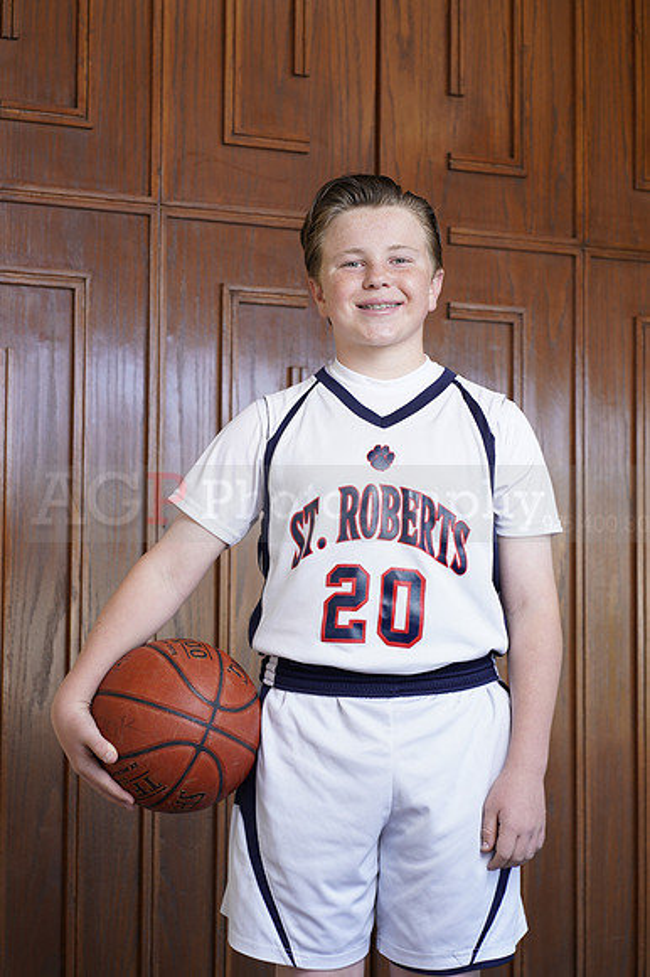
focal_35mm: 85
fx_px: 2305
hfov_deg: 16.1
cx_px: 325
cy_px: 488
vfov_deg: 23.9
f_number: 5.6
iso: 200
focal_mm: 85
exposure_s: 1/60
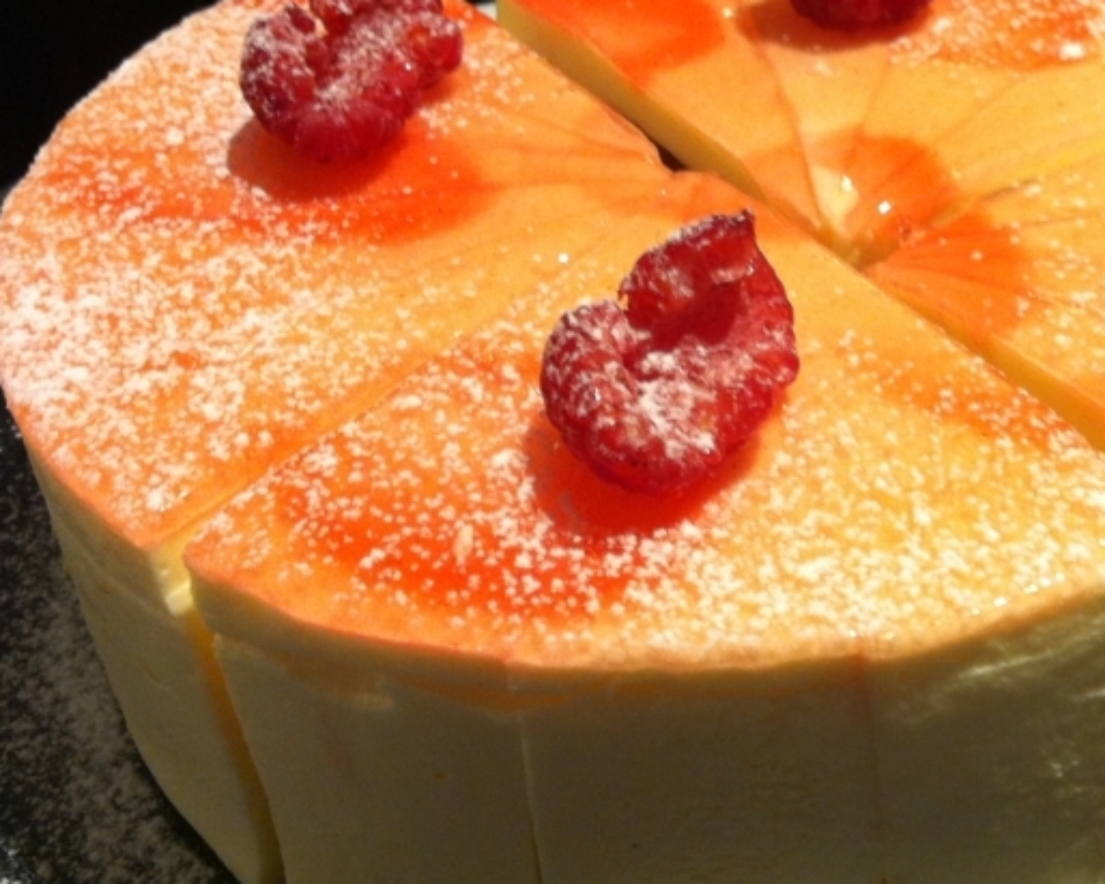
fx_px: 2223
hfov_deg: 27.0
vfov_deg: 22.5
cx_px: 972
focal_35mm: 68
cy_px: 466
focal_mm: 3.85
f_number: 2.8
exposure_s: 1/17
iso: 100
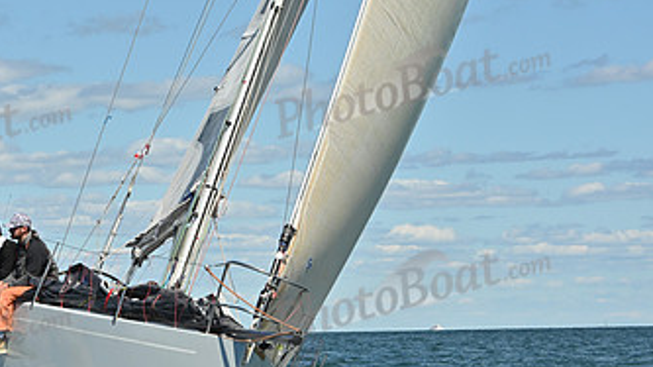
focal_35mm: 179
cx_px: 175
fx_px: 3098
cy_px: 217
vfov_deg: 6.8
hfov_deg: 12.0
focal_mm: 98
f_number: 10
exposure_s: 1/1250
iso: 320
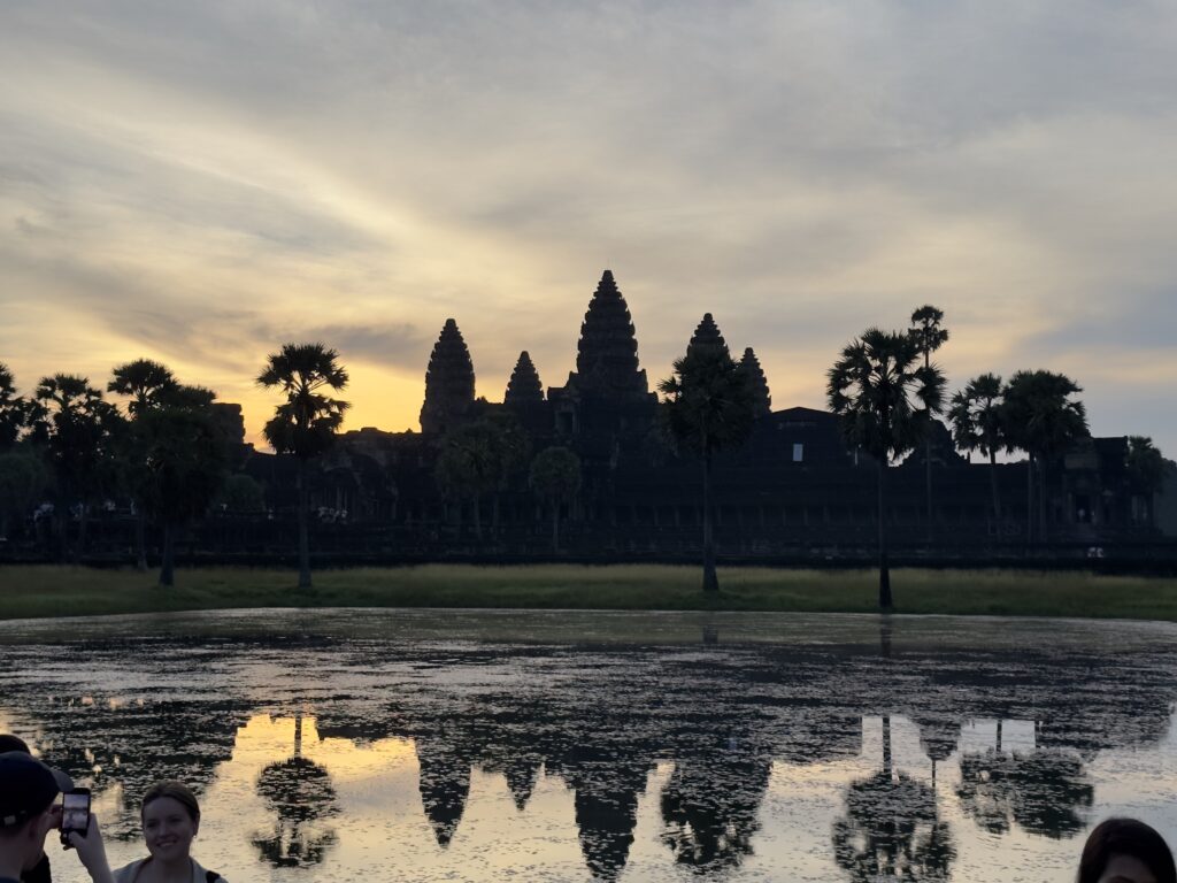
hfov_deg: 39.7
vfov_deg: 30.3
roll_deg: +0.0
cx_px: 588
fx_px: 1632
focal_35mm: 48
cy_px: 442
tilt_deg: +5.4
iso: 64
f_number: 1.78
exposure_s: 1/1639
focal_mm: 6.86
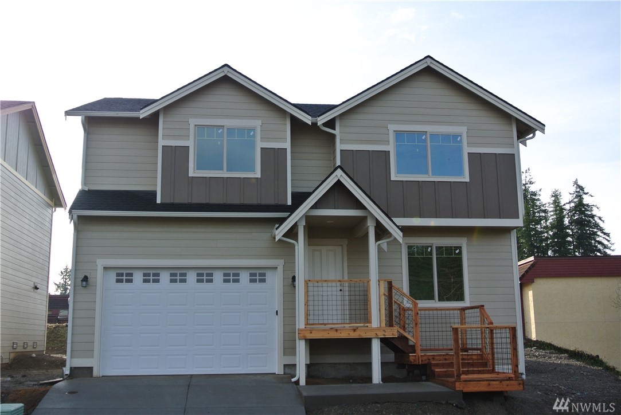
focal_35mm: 40
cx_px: 310
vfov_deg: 33.5
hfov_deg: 48.4
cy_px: 208
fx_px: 691
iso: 100
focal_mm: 15.1
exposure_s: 1/400
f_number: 4.5
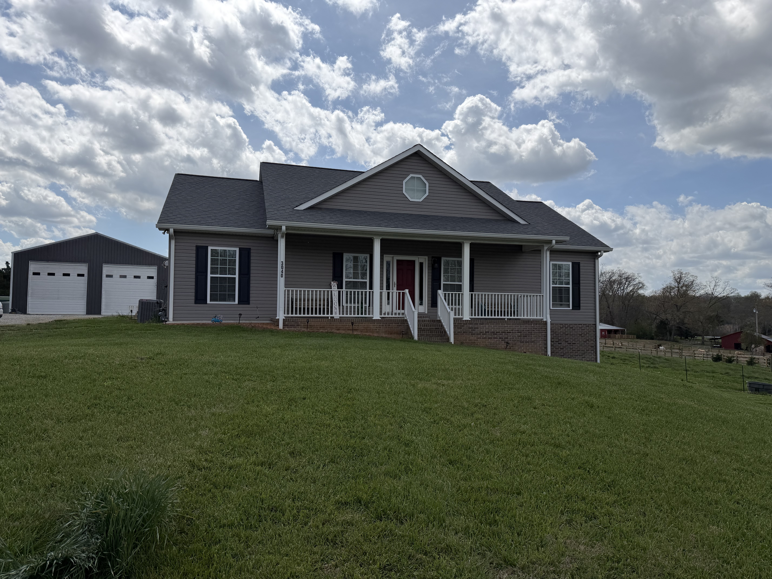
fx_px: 535
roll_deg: -0.4
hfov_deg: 71.6
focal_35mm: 24
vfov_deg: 56.8
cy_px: 290
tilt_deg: +2.7
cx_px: 386
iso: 80
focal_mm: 6.76
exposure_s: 1/10309
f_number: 1.78
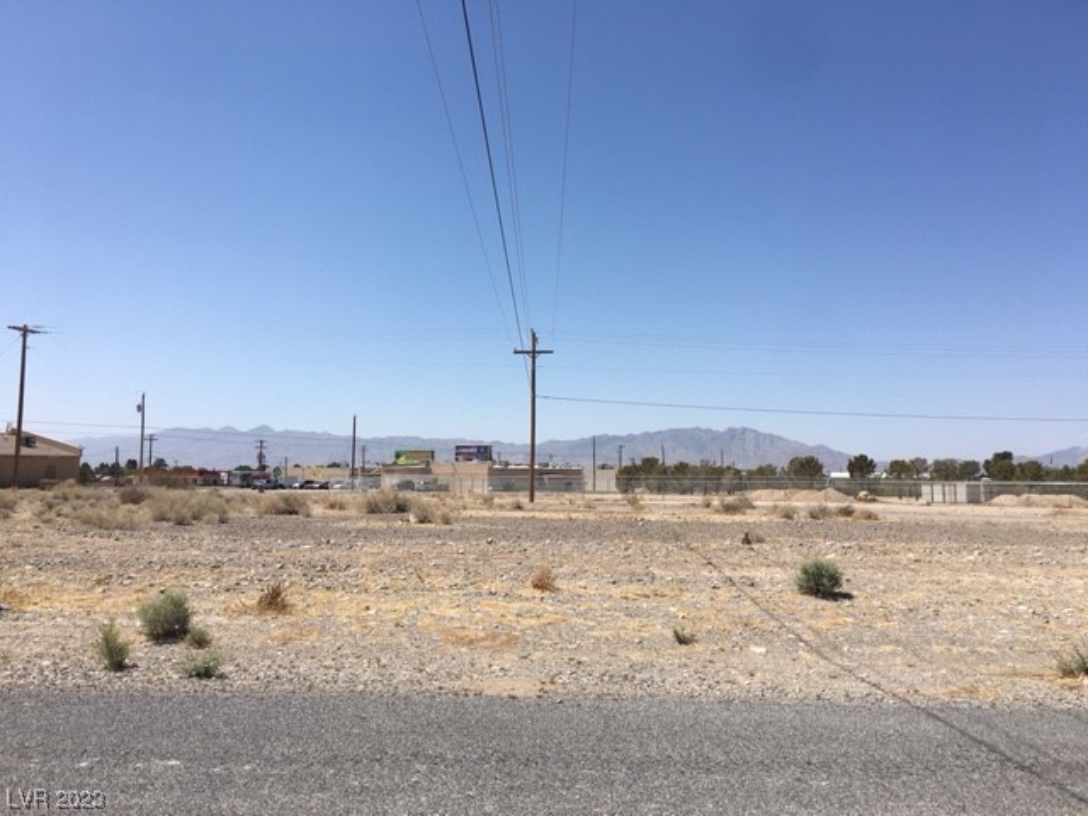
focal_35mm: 29
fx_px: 911
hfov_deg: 61.7
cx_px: 544
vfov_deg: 48.2
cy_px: 408
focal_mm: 4.15
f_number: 2.2
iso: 25
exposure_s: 1/2849
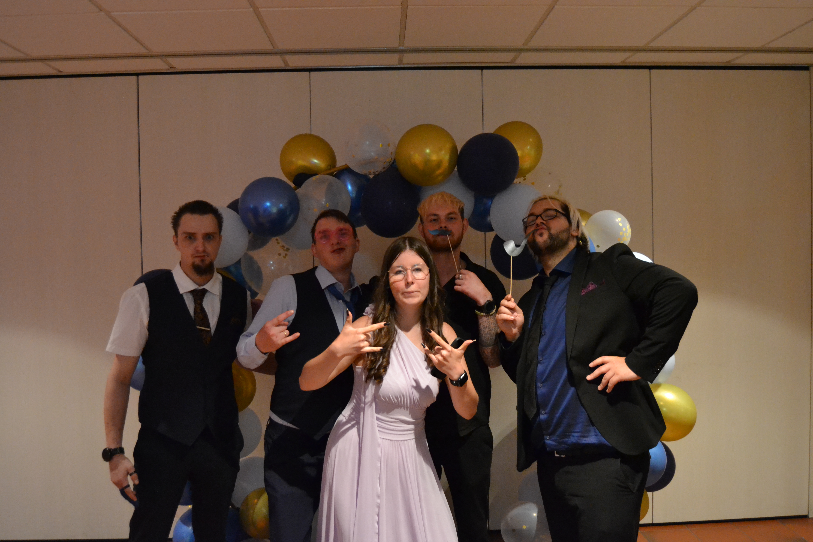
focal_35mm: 30
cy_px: 271
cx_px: 406
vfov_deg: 43.6
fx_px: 677
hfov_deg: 61.9
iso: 3200
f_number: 3.5
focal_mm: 20
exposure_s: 1/40
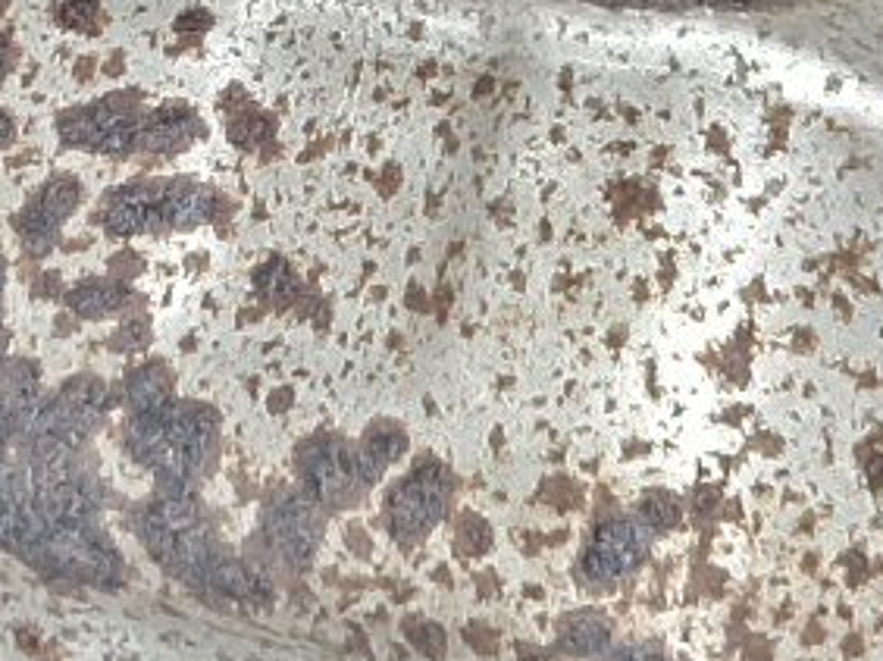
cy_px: -22
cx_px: 323
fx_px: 3390
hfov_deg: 14.8
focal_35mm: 133
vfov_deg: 11.0
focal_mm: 3.93
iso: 151
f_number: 1.7
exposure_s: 1/50
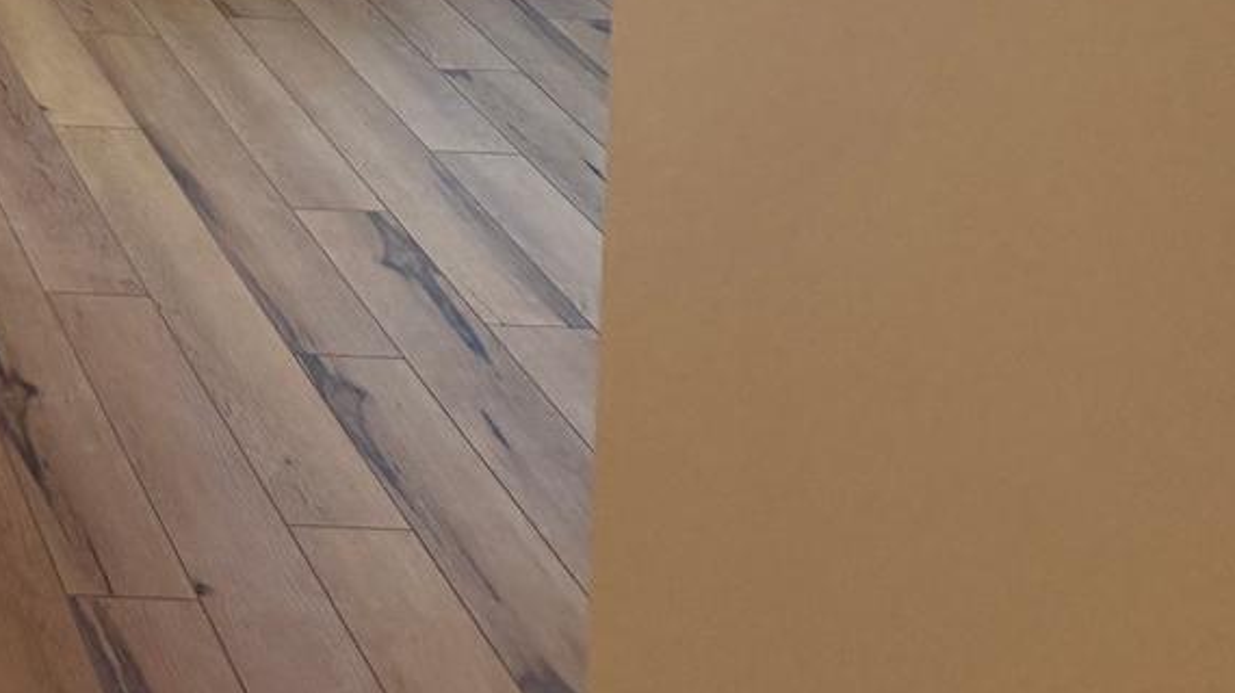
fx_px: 3077
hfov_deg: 19.5
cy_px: -827
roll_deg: -0.4
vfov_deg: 11.2
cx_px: -670
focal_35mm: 94
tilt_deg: -2.3
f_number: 1.78
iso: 160
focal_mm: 6.76
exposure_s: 1/127
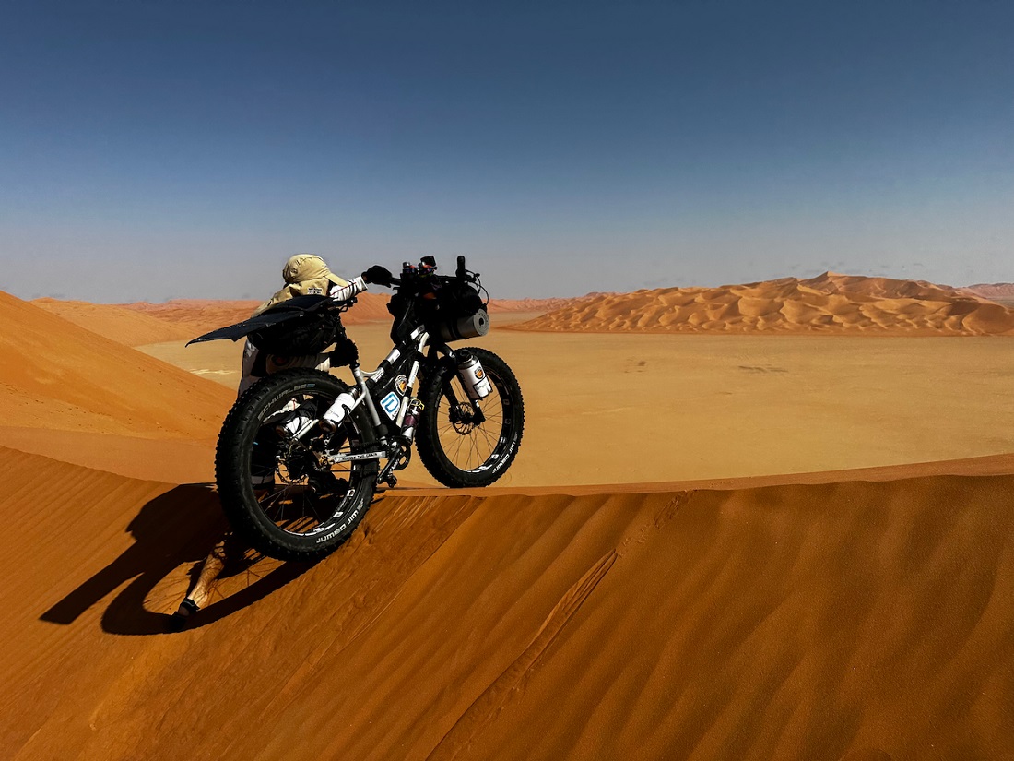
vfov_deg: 56.8
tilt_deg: -6.7
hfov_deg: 71.6
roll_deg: +0.4
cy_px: 380
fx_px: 703
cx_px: 507
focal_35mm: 24
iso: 80
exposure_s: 1/8197
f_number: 1.78
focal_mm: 6.86
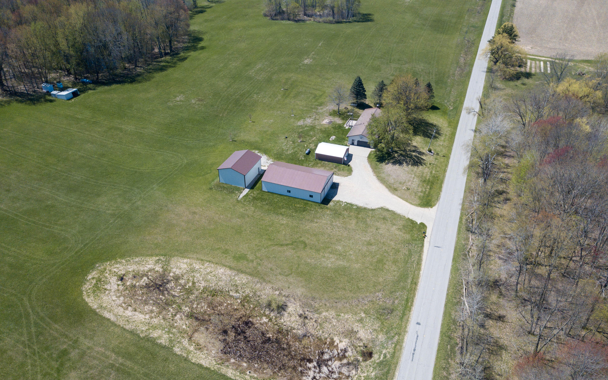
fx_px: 464
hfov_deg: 66.5
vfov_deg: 44.5
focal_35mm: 28
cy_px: 209
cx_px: 304
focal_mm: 4.73
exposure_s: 1/2500
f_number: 2.2
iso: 200
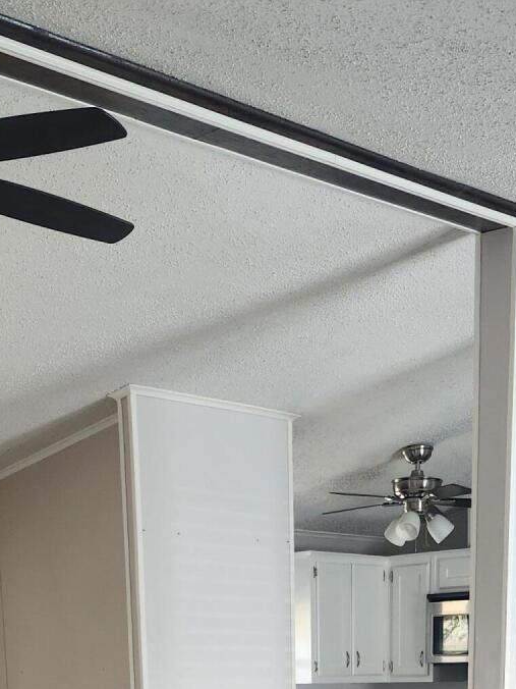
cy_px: 1002
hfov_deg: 21.6
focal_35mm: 68
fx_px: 1352
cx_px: 307
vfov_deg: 23.5
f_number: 1.8
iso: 200
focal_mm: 5.54
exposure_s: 1/180
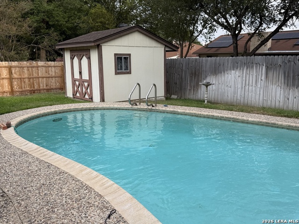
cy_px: 112
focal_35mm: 24
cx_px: 150
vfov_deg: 56.8
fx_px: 207
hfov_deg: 71.6
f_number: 1.78
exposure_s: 1/868
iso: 80
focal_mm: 6.76
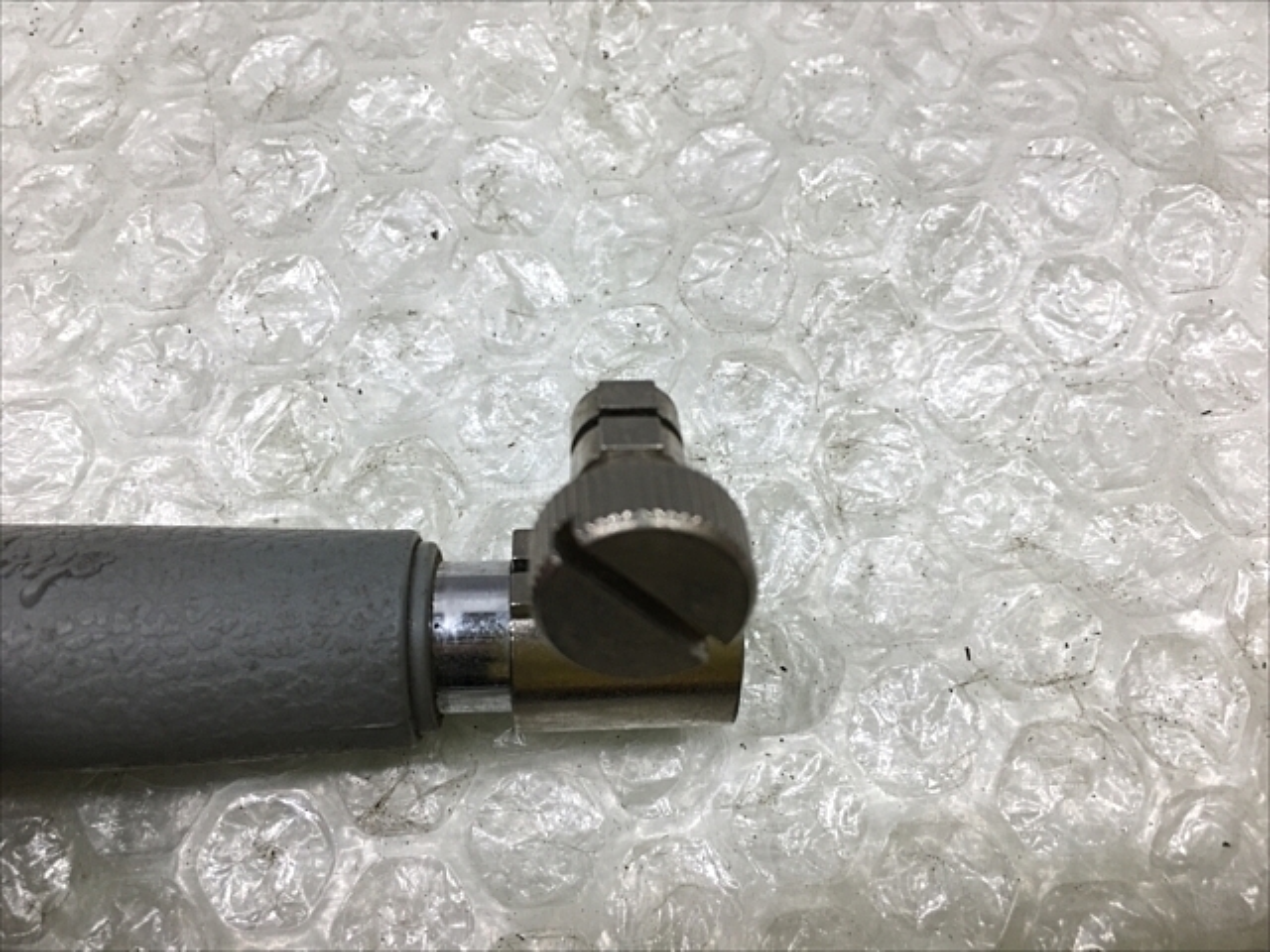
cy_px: 476
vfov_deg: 48.2
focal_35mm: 29
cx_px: 635
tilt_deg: -69.2
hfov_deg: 61.7
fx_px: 1064
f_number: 2.2
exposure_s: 1/120
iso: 32
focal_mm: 4.15
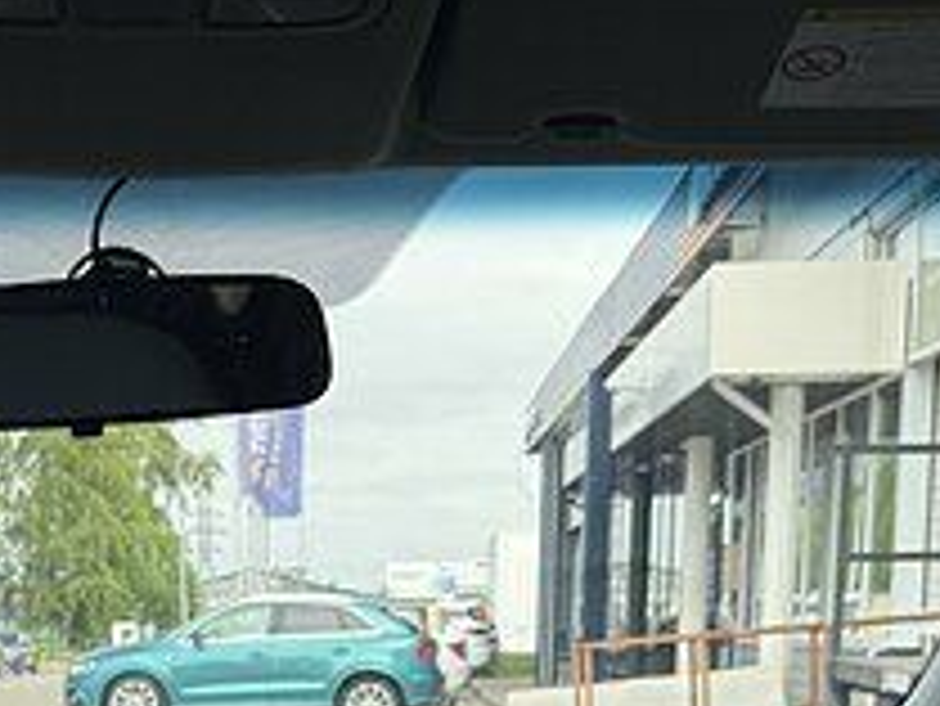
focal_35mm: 63
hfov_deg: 30.0
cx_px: 198
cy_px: 897
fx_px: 1712
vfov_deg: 21.3
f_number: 1.78
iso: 100
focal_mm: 6.76
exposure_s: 1/1139
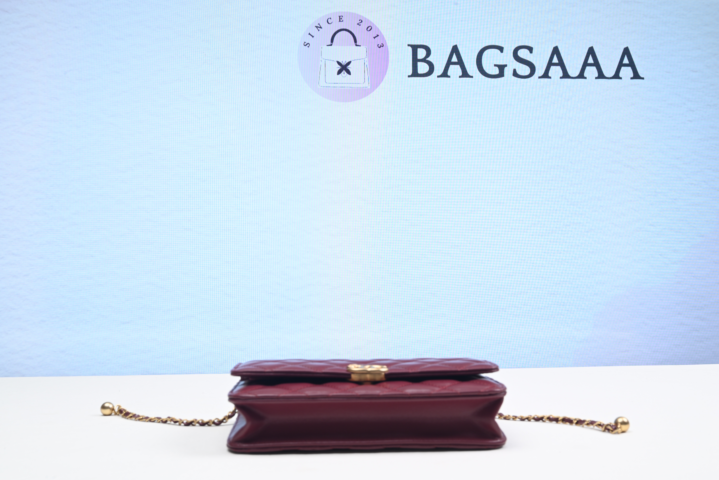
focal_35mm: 42
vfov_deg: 31.9
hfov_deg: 46.4
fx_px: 839
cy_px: 240
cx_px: 360
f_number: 16
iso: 100
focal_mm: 42
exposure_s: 1/2
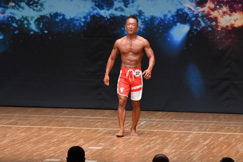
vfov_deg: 5.1
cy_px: 81
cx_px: 122
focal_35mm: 270
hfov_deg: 7.6
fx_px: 1822
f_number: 5.6
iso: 6400
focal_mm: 180
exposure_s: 1/400
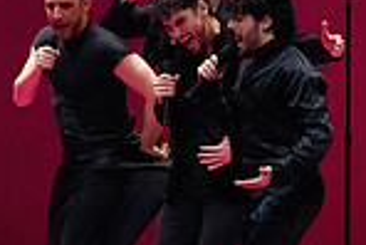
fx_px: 9505
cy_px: 51
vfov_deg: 1.5
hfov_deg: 2.2
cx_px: 366
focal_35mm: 934
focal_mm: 238
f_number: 10
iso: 25600
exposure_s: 1/400
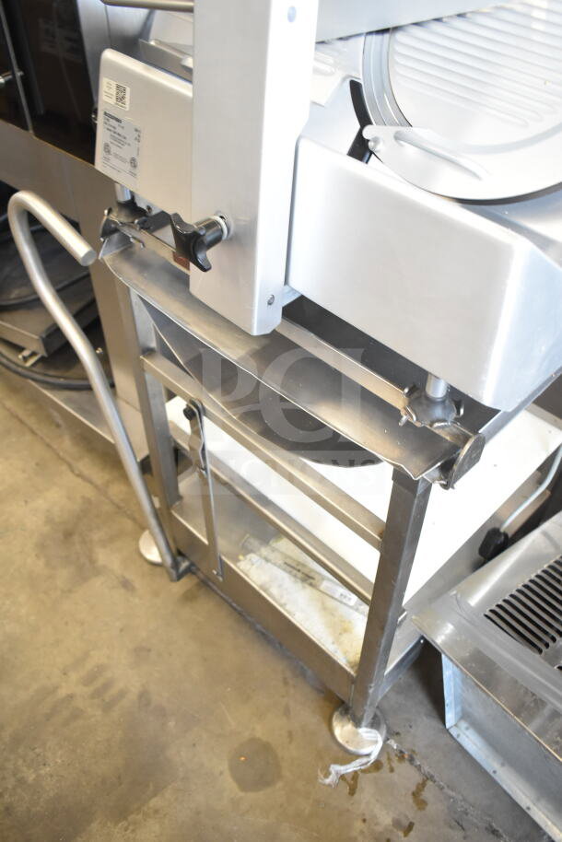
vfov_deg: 59.5
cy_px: 421
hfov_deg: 41.7
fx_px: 737
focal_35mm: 32
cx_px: 281
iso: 1600
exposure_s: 1/40
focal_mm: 21
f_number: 3.8
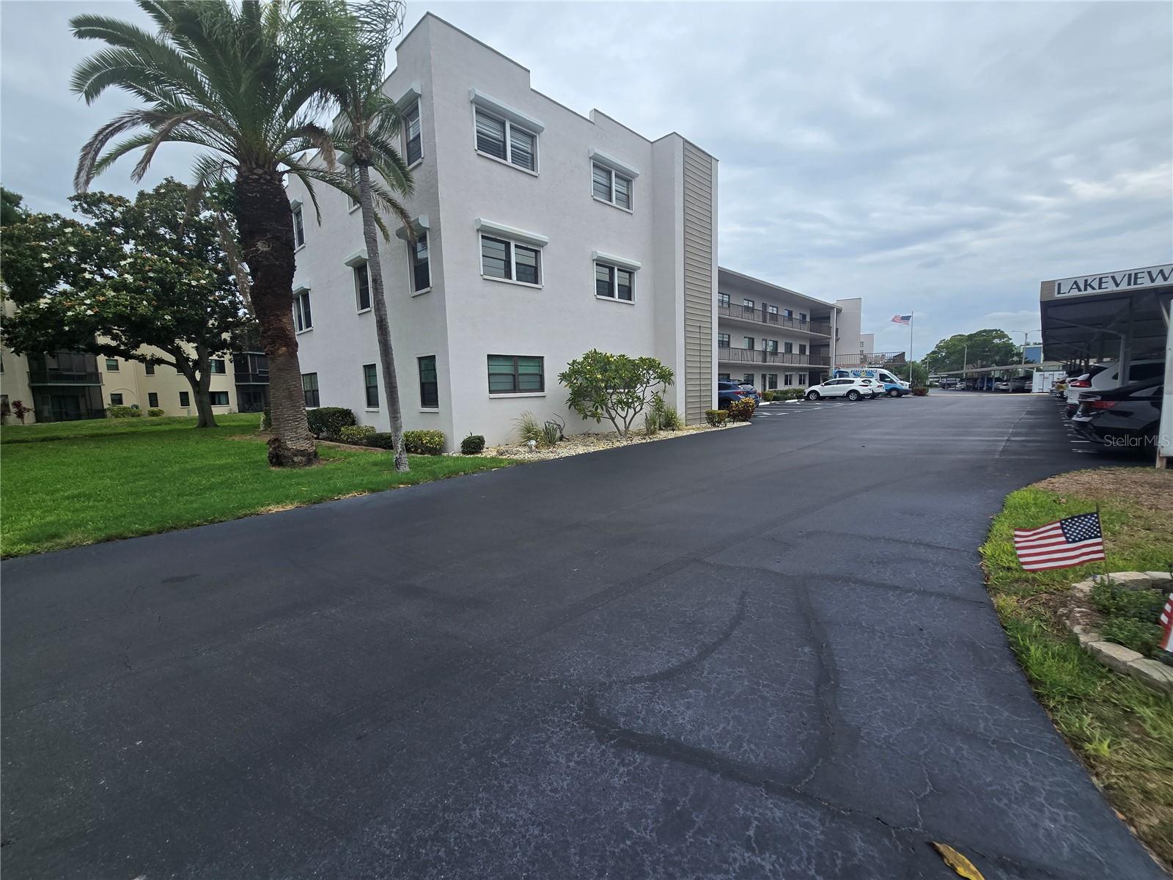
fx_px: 441
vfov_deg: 89.9
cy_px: 440
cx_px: 586
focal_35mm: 13
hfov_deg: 106.2
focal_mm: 2.2
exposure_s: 1/2767
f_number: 2.2
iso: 50
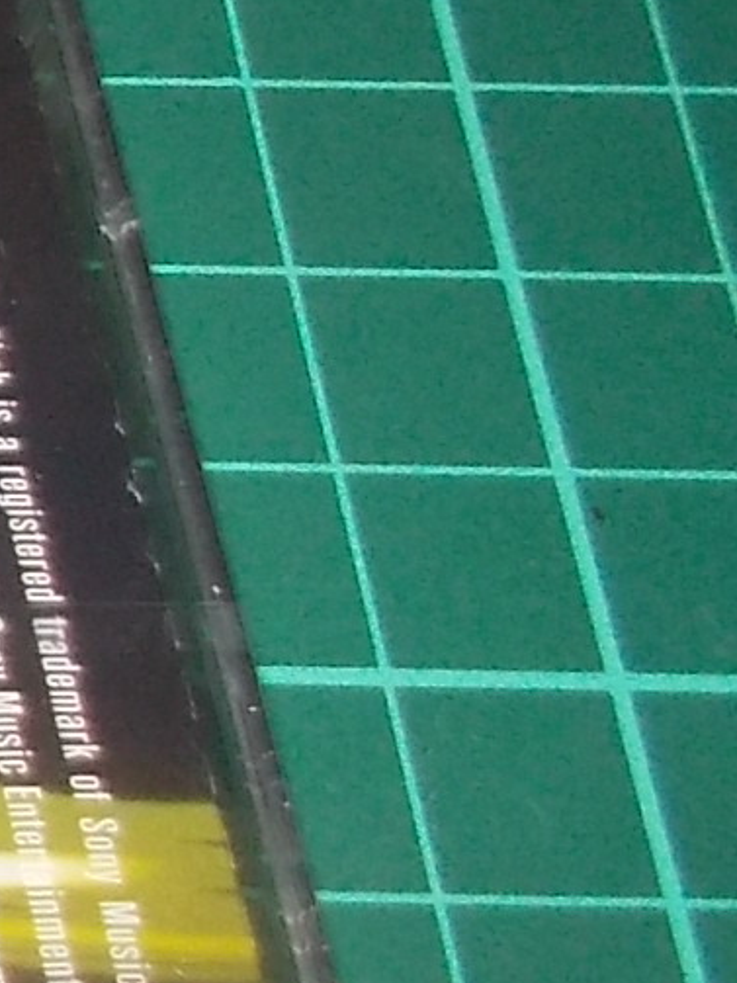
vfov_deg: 15.0
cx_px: -1478
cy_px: 270
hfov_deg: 9.1
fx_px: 3720
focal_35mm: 131
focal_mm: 4.1
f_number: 3.3
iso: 200
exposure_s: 1/30
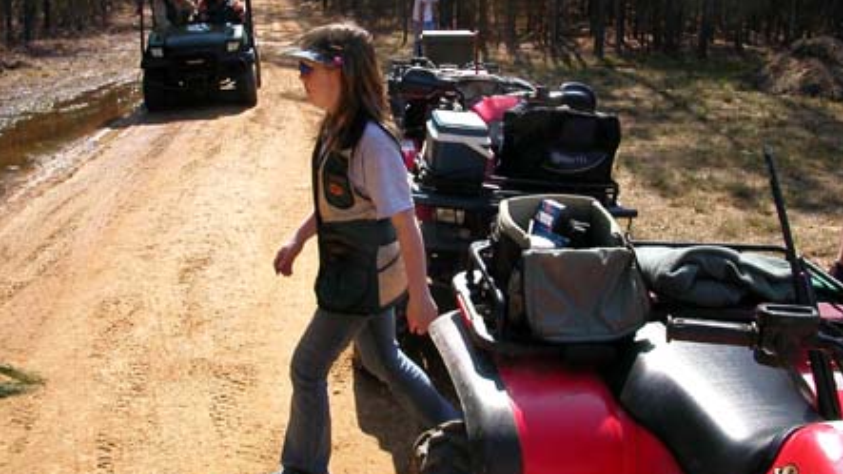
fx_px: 916
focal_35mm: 41
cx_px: 424
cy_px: 215
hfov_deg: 49.4
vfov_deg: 29.0
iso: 100
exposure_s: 1/311
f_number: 4.5
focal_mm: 5.6
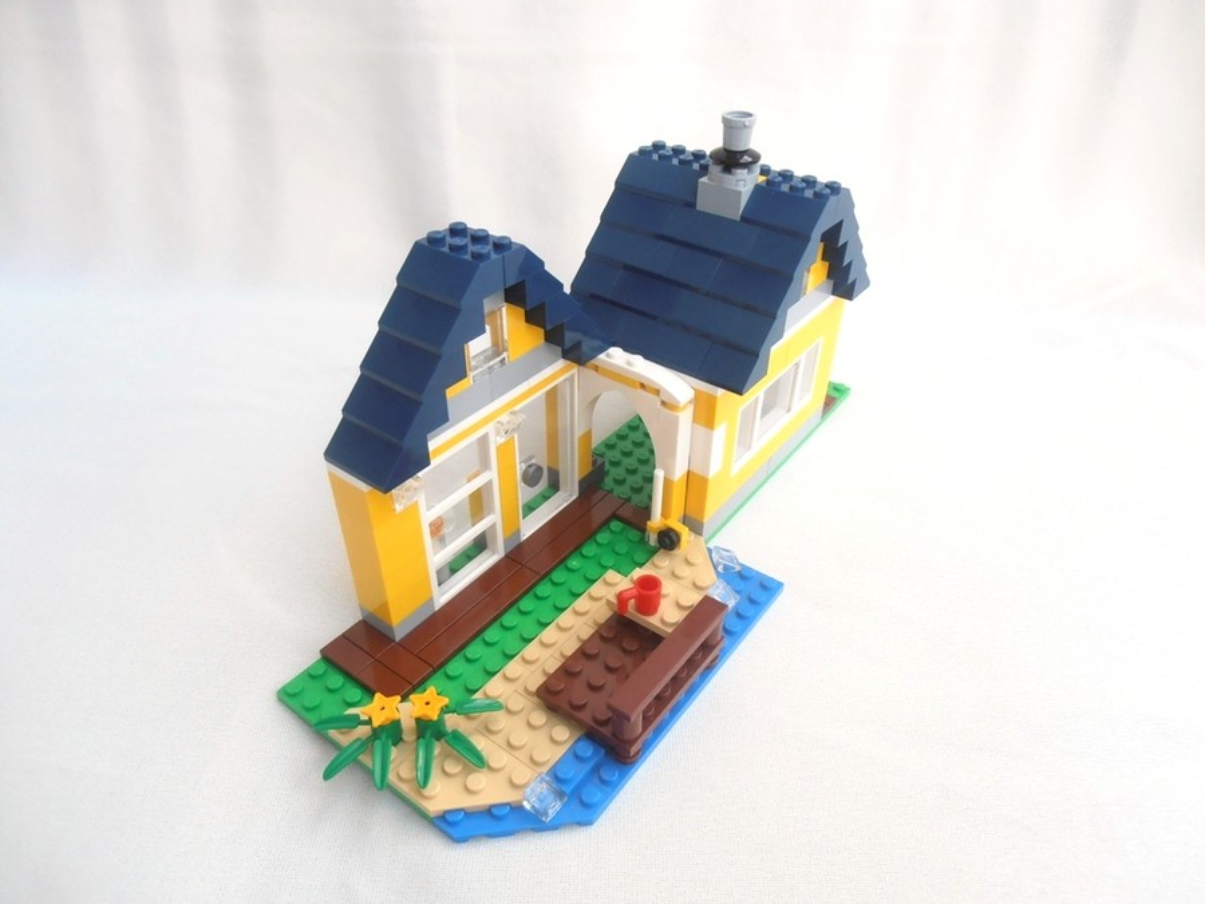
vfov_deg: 56.8
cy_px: 452
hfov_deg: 71.6
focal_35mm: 24
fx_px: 835
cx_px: 602
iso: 80
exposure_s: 1/250
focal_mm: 4.2
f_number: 3
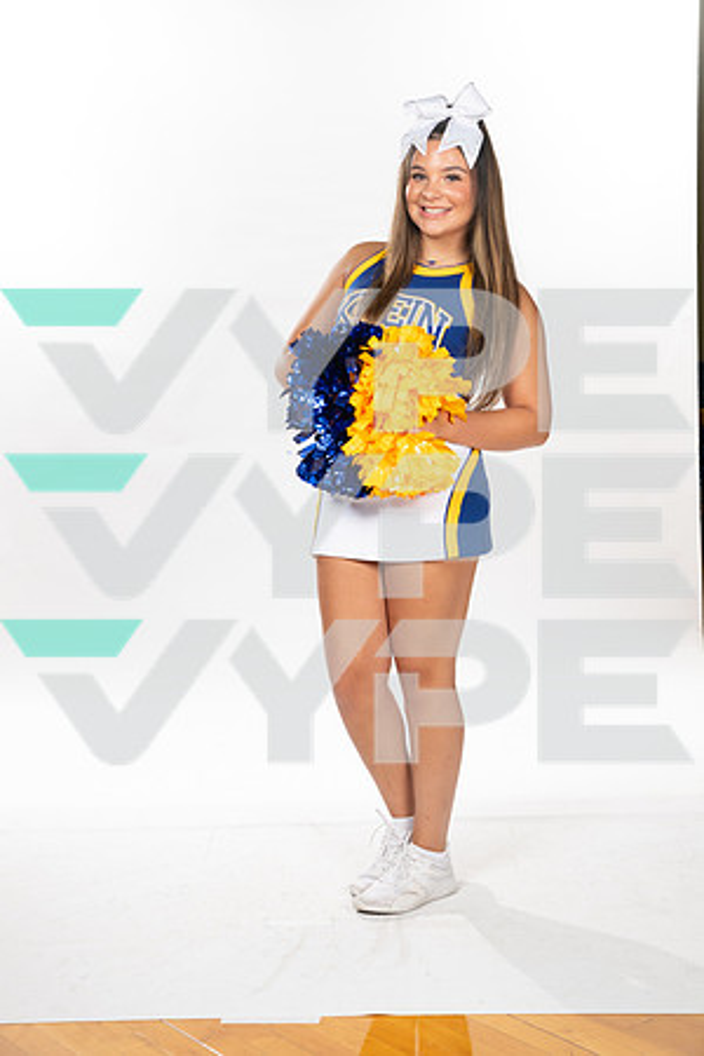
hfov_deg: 24.6
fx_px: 1613
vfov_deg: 36.2
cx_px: 352
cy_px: 528
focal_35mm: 55
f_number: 7.1
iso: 800
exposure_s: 1/320
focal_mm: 55
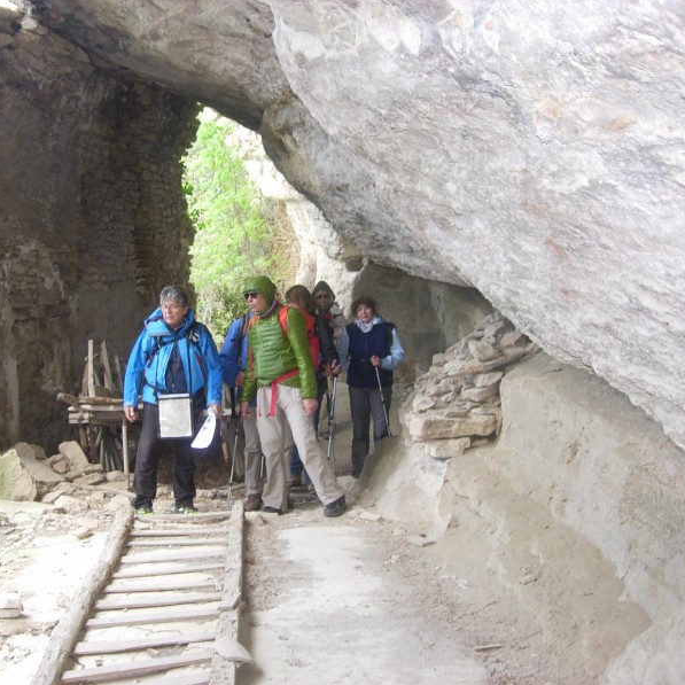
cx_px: 272
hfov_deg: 37.4
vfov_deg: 37.6
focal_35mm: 45
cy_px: 342
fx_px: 1007
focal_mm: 7.8
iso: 81
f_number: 2.8
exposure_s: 1/34.8
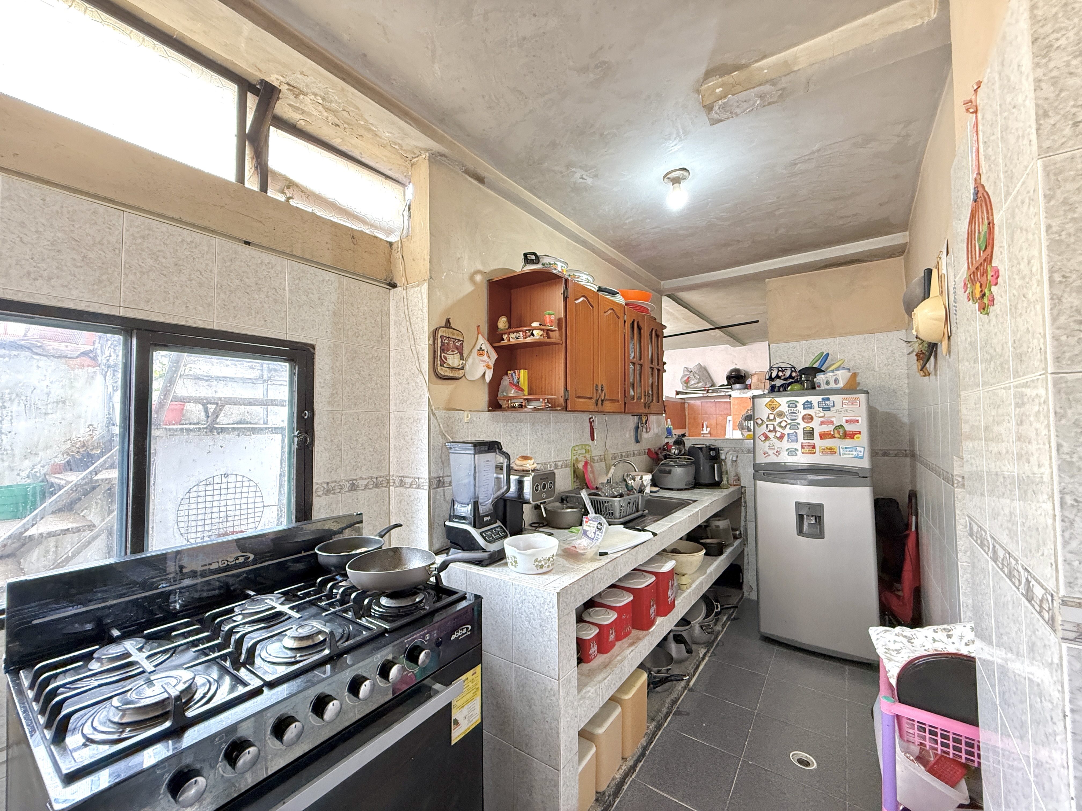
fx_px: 438
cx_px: 541
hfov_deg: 102.1
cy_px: 406
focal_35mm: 14
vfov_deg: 85.7
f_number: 2.2
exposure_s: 1/60
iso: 400
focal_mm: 2.22
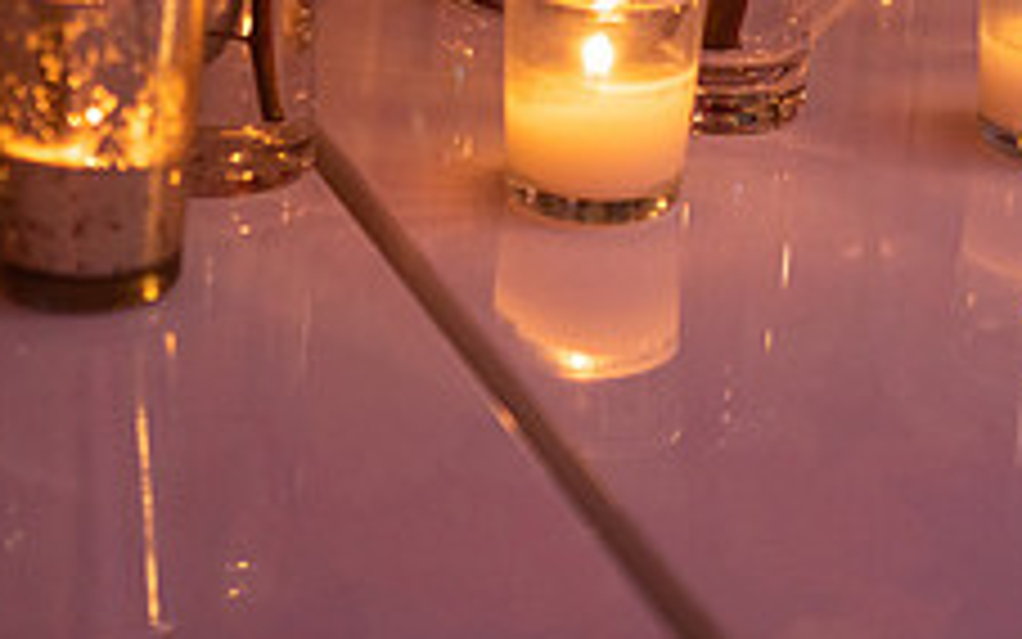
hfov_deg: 11.5
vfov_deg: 7.1
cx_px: 806
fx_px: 5070
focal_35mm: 182
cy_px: -209
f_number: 2.8
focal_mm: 70
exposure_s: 1/160
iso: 1000
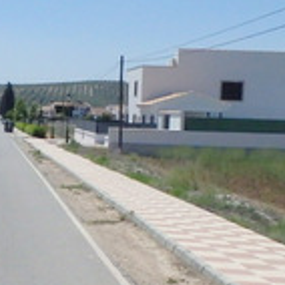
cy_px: 178
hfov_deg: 19.0
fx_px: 810
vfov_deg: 19.9
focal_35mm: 87
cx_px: -42
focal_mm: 5
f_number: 11
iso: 800
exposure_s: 1/1600
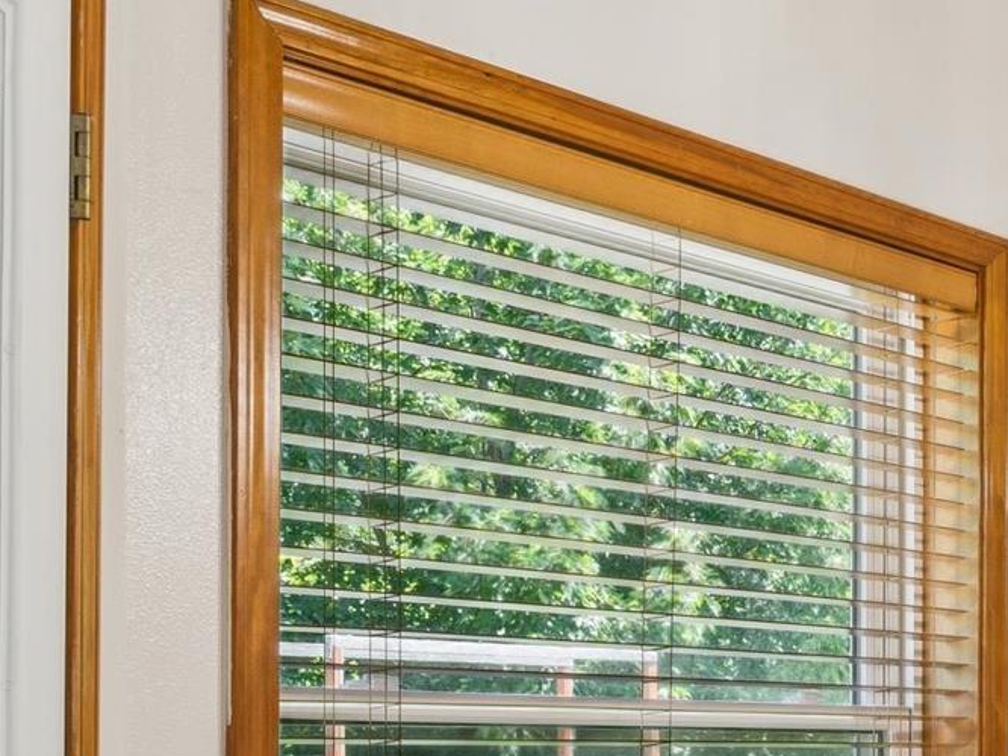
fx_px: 2118
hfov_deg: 21.5
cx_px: 1592
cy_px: 776
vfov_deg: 19.6
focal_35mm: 73
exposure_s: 1/10
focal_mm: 16.4
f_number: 13
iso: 400
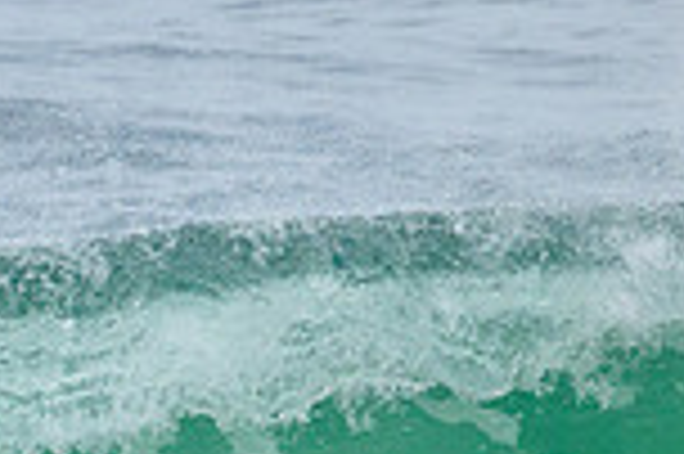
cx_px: -90
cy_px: 852
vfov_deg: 0.7
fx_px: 38376
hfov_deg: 1.0
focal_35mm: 2022
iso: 1600
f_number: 10
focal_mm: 530
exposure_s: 1/2500
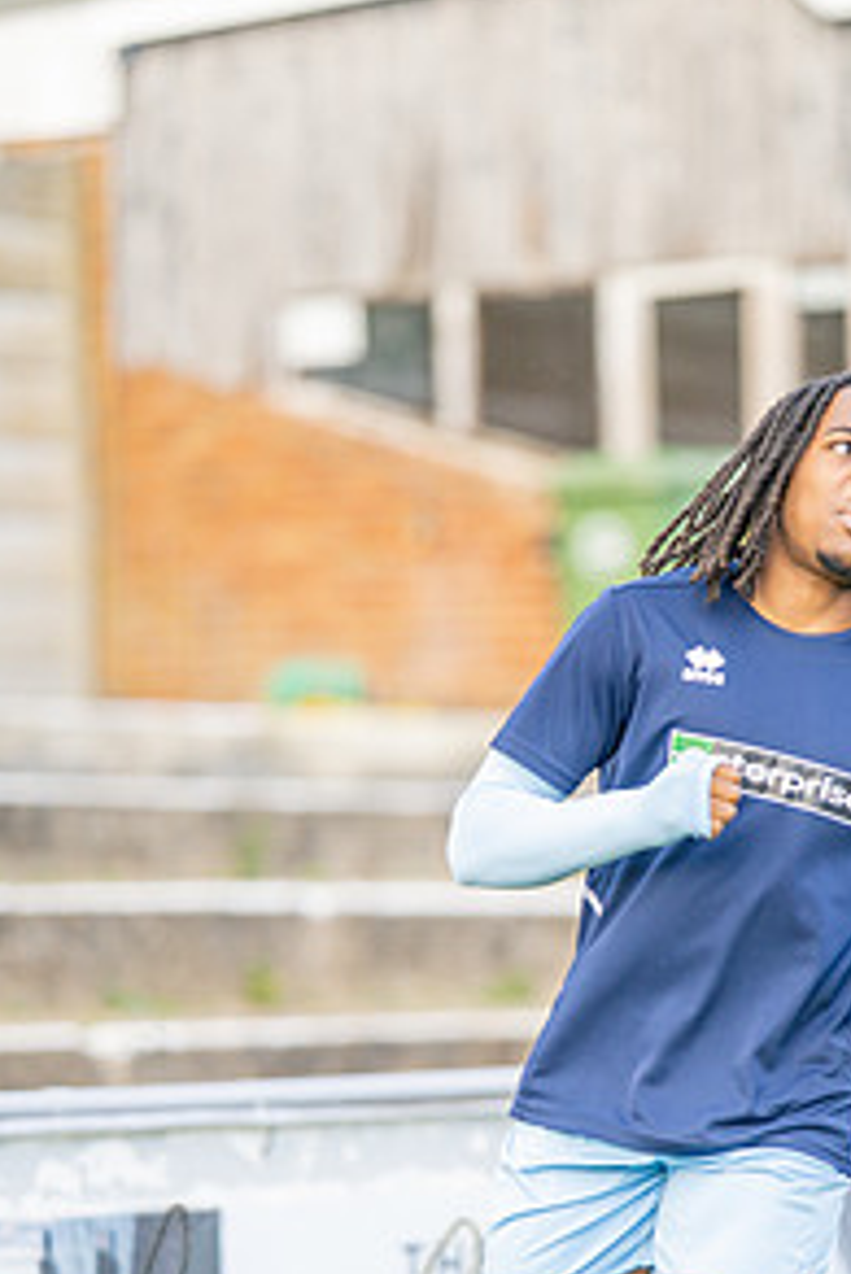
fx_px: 7366
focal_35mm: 208
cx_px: 611
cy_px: 921
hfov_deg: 6.6
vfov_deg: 9.9
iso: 500
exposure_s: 1/2000
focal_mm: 135
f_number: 1.8
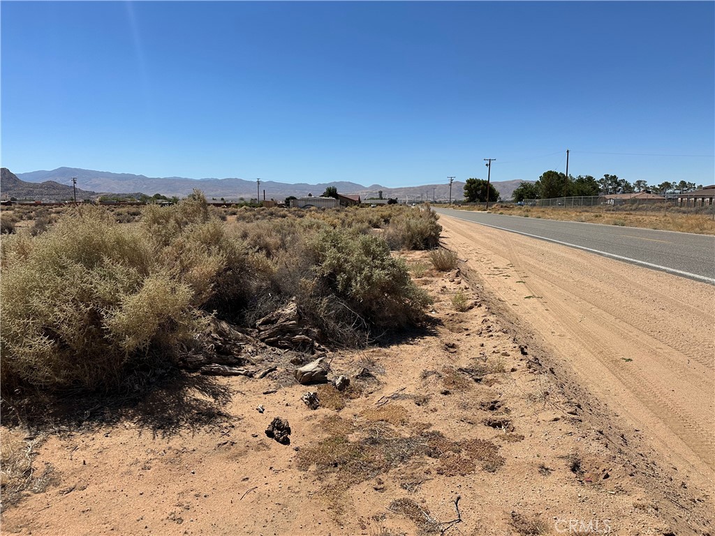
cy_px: 268
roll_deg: +0.0
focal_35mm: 24
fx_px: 496
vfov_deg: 56.8
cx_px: 358
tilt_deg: -5.8
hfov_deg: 71.6
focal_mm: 6.86
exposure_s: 1/7576
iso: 80
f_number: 1.78
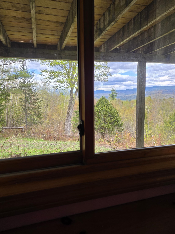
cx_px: 88
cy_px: 114
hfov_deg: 56.8
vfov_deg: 71.6
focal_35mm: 24
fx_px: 162
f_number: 1.7
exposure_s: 1/359
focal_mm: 6.25
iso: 40
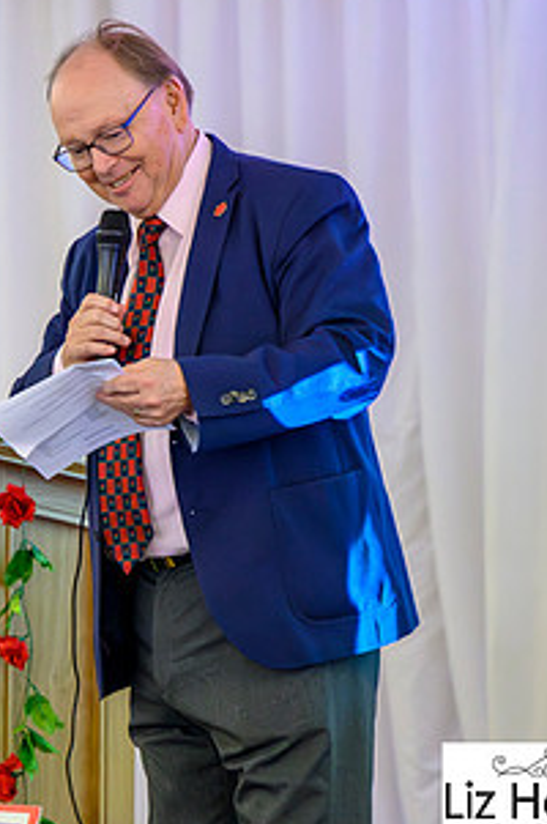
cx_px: -63
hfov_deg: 5.4
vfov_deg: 8.2
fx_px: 5733
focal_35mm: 251
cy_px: 356
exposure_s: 1/200
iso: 12800
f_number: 2.8
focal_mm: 125
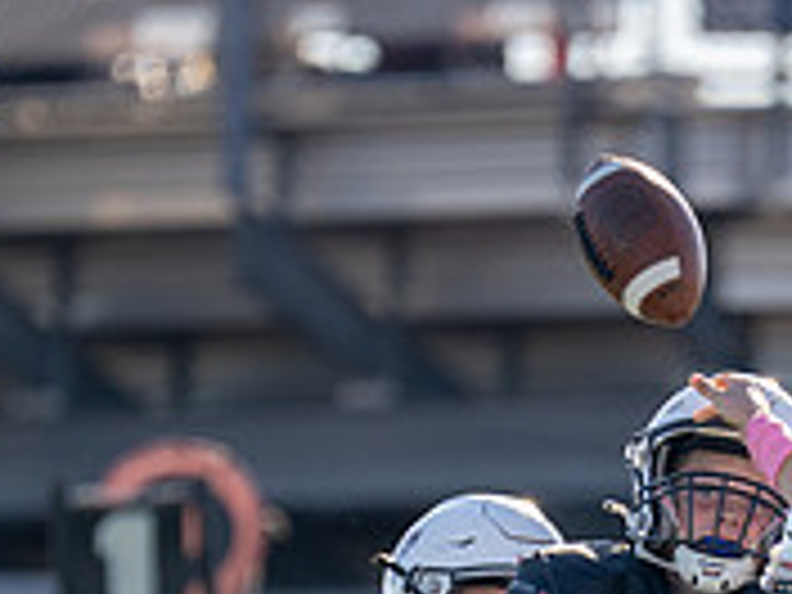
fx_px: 22719
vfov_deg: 1.5
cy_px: 962
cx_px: 859
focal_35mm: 993
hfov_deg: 2.0
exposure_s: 1/2500
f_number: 2.8
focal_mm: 200
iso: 160
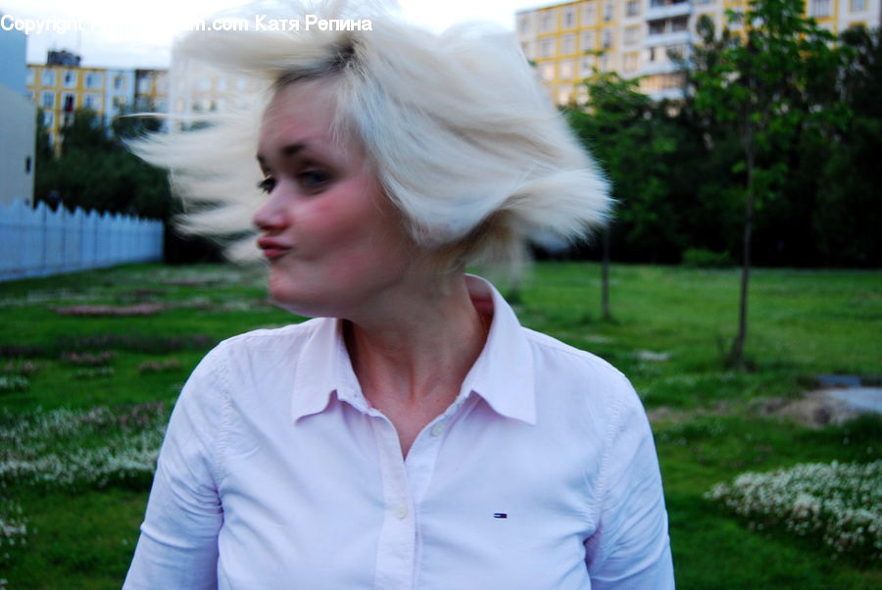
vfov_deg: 34.3
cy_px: 295
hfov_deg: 49.5
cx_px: 441
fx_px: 956
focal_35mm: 39
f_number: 4.5
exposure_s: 1/80
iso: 400
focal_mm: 26
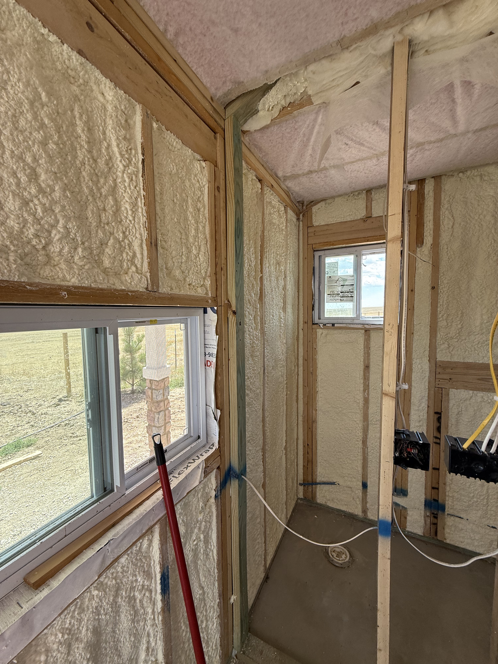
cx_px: 249
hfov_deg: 85.7
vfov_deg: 102.1
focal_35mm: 14
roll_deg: -0.6
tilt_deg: -3.8
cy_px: 332
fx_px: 269
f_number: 2.2
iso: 50
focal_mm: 2.22
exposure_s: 1/126
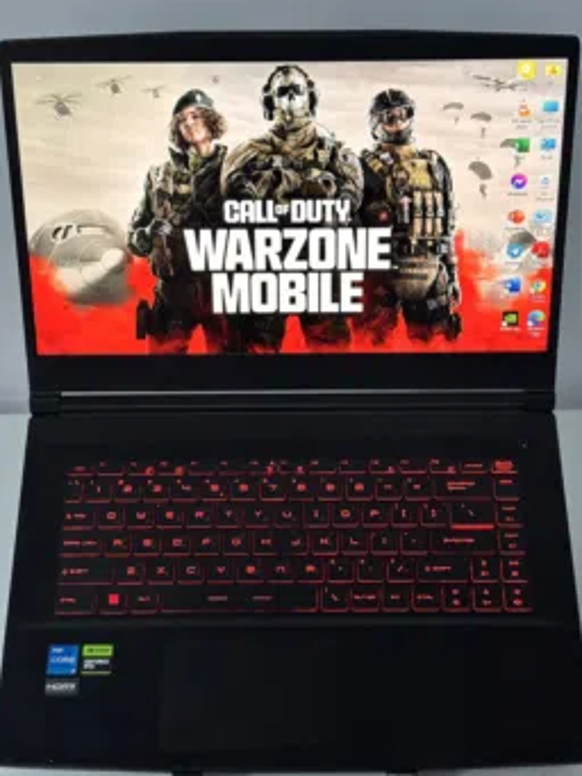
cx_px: 296
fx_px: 1367
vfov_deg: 31.7
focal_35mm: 61
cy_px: 375
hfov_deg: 24.0
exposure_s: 1/60
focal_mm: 5.96
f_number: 1.6
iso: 100
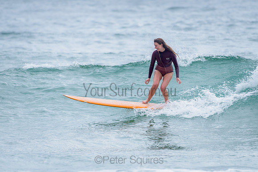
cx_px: 136
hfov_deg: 3.4
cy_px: 85
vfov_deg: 2.2
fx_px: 4396
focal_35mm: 613
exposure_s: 1/1250
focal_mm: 500
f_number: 5.6
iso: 320
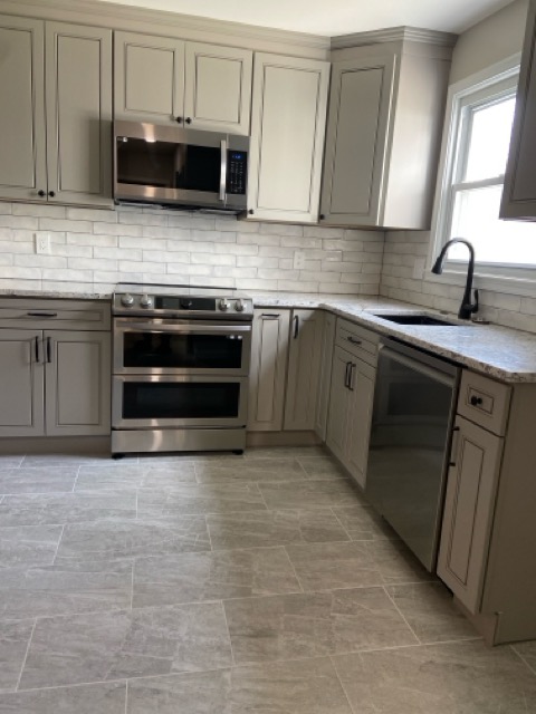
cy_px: 357
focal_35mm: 26
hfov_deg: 53.1
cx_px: 268
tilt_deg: -10.4
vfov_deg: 67.3
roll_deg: -3.4
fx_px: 537
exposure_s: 1/60
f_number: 1.8
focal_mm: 4.25
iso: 160
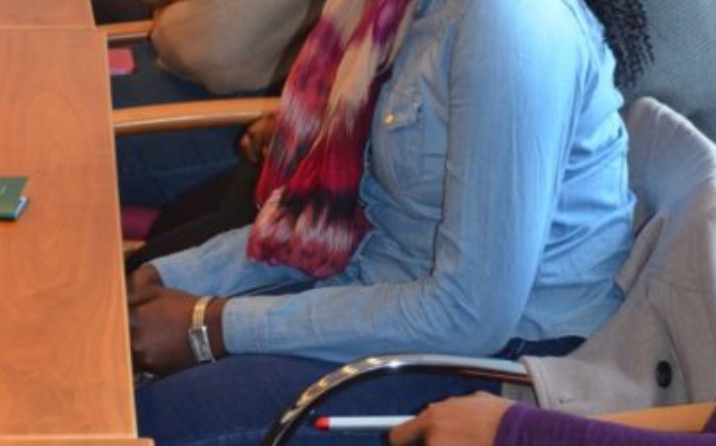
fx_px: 3012
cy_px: -26
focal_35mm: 154
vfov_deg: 8.4
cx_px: 541
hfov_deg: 13.5
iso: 1800
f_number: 5
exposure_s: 1/60
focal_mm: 35
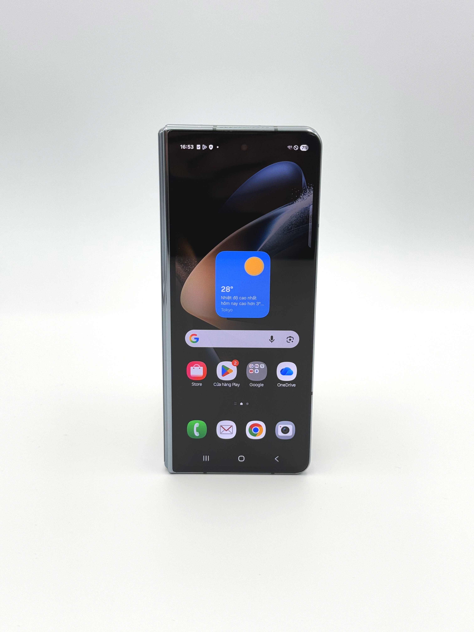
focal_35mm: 48
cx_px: 237
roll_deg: -0.7
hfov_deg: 30.3
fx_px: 876
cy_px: 316
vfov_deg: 39.7
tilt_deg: -16.3
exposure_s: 1/301
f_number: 1.78
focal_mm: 6.76
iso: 64
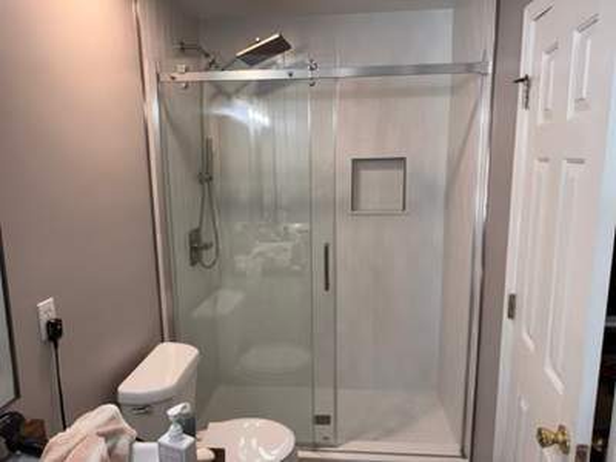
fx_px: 427
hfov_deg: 71.6
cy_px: 231
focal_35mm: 24
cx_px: 308
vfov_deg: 56.8
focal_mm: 6.76
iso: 125
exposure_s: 1/120
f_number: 1.78
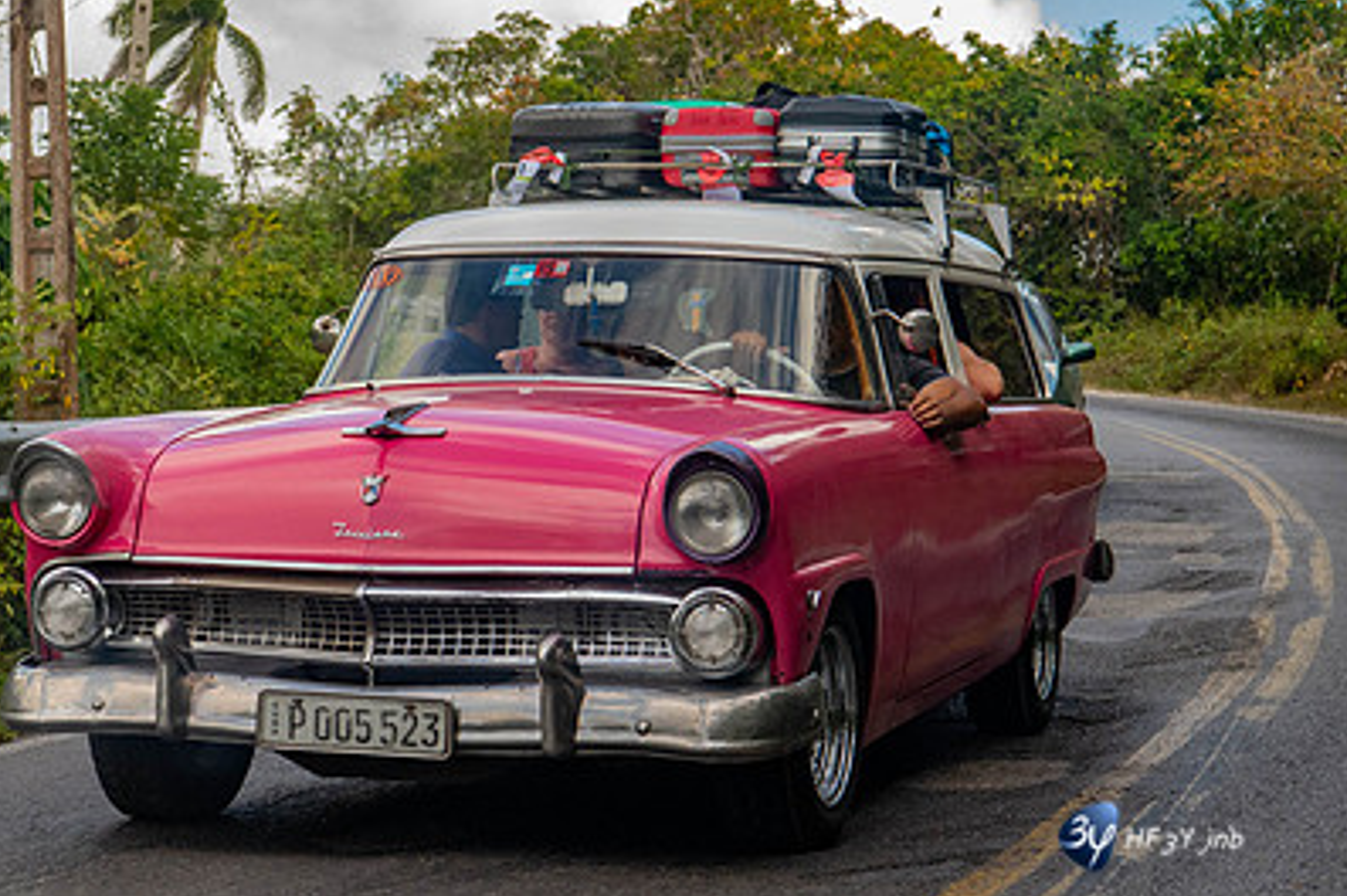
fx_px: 3552
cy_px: 374
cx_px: 577
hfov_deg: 21.5
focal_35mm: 95
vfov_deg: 14.4
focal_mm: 65
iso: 4000
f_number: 7.1
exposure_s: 1/2500
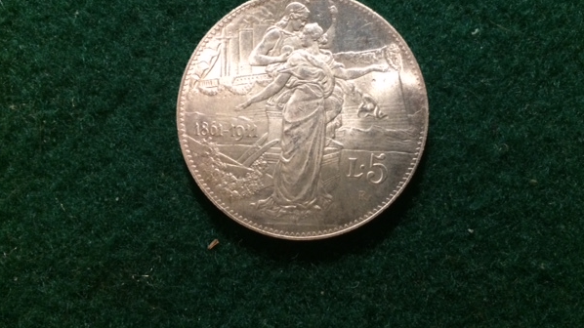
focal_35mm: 35
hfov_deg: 56.6
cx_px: 311
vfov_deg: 33.5
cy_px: 119
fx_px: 542
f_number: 2.2
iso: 250
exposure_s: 1/30
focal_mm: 4.12
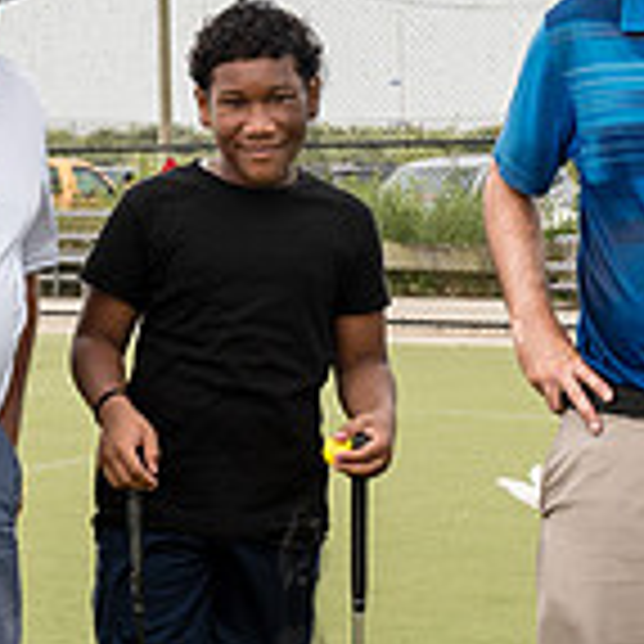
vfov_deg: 15.3
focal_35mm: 114
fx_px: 2399
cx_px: 154
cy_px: 361
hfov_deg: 15.2
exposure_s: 1/1000
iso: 200
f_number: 5
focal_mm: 24
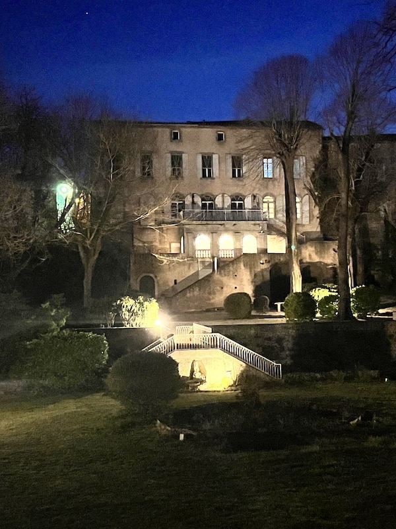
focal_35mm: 26
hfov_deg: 53.1
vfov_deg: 67.3
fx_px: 397
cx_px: 198
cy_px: 264
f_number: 1.6
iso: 8000
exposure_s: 1/15
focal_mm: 5.1
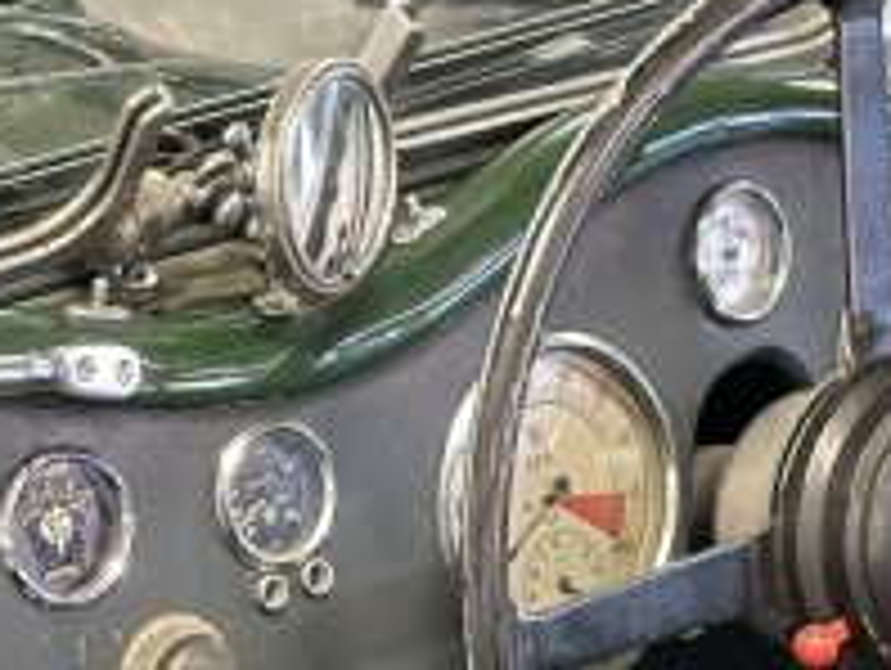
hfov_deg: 12.7
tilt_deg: -31.5
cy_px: 1066
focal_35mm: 155
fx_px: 3994
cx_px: 626
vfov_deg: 9.3
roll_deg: -1.7
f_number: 1.78
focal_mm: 6.86
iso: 500
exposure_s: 1/33
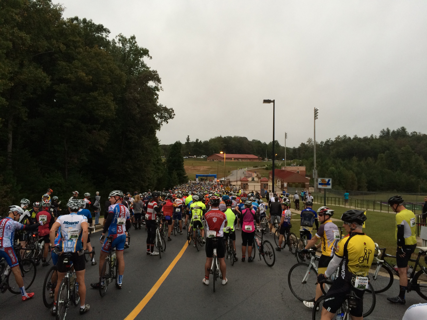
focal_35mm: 29
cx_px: 214
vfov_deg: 48.2
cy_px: 160
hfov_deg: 61.7
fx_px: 358
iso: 80
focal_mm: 4.15
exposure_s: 1/30
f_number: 2.2
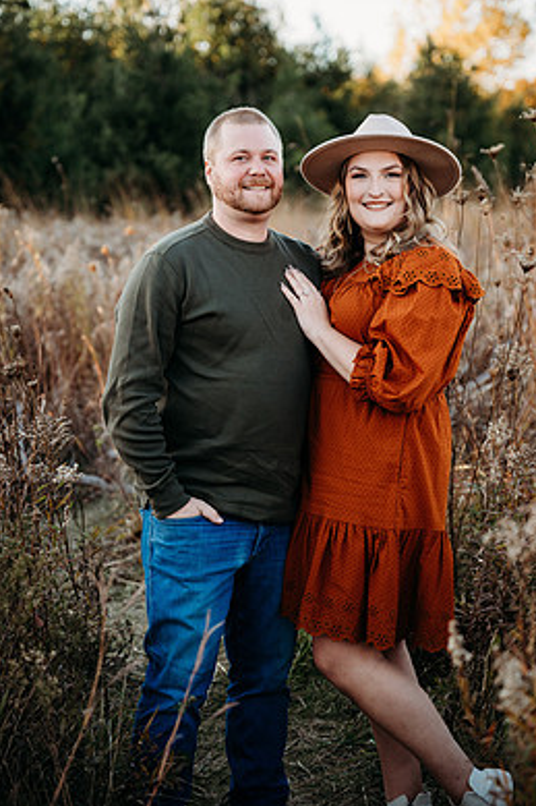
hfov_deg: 16.8
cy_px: 346
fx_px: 1810
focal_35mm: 81
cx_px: 306
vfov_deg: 25.0
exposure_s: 1/320
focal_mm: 70
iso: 250
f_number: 2.8
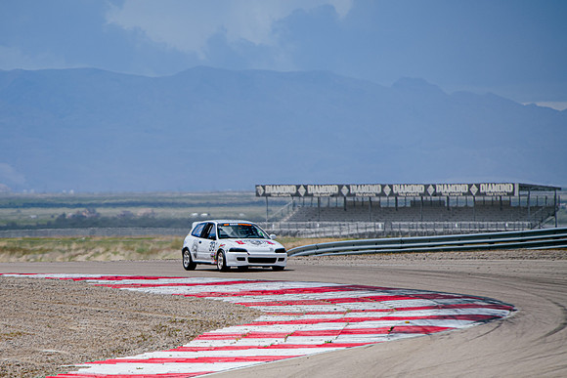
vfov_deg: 2.5
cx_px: 181
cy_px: 255
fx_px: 8575
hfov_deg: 3.8
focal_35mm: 544
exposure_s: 1/1000
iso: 125
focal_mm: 400
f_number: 6.3
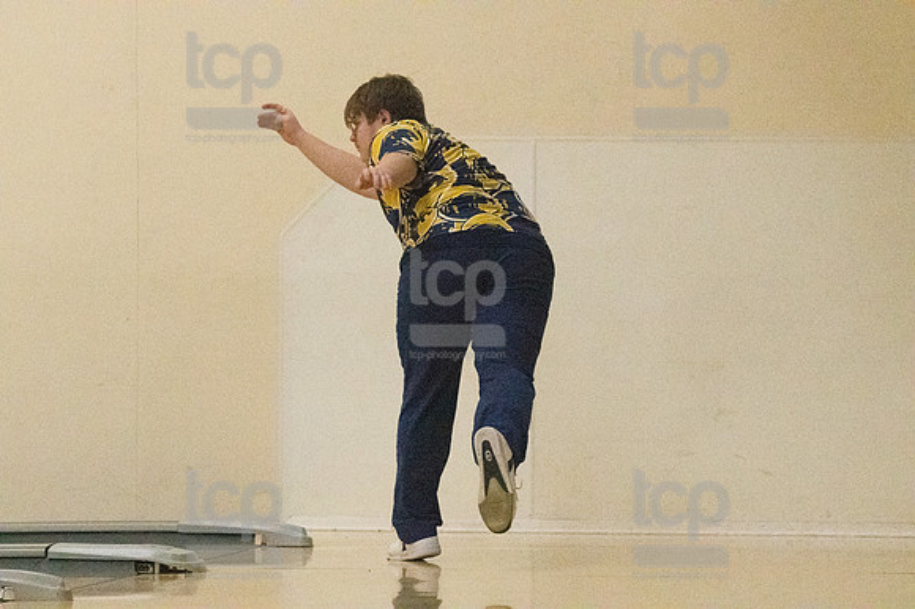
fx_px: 6096
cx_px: 458
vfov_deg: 5.7
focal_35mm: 240
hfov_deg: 8.6
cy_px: 304
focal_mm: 160
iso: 10000
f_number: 4.5
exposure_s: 1/1250
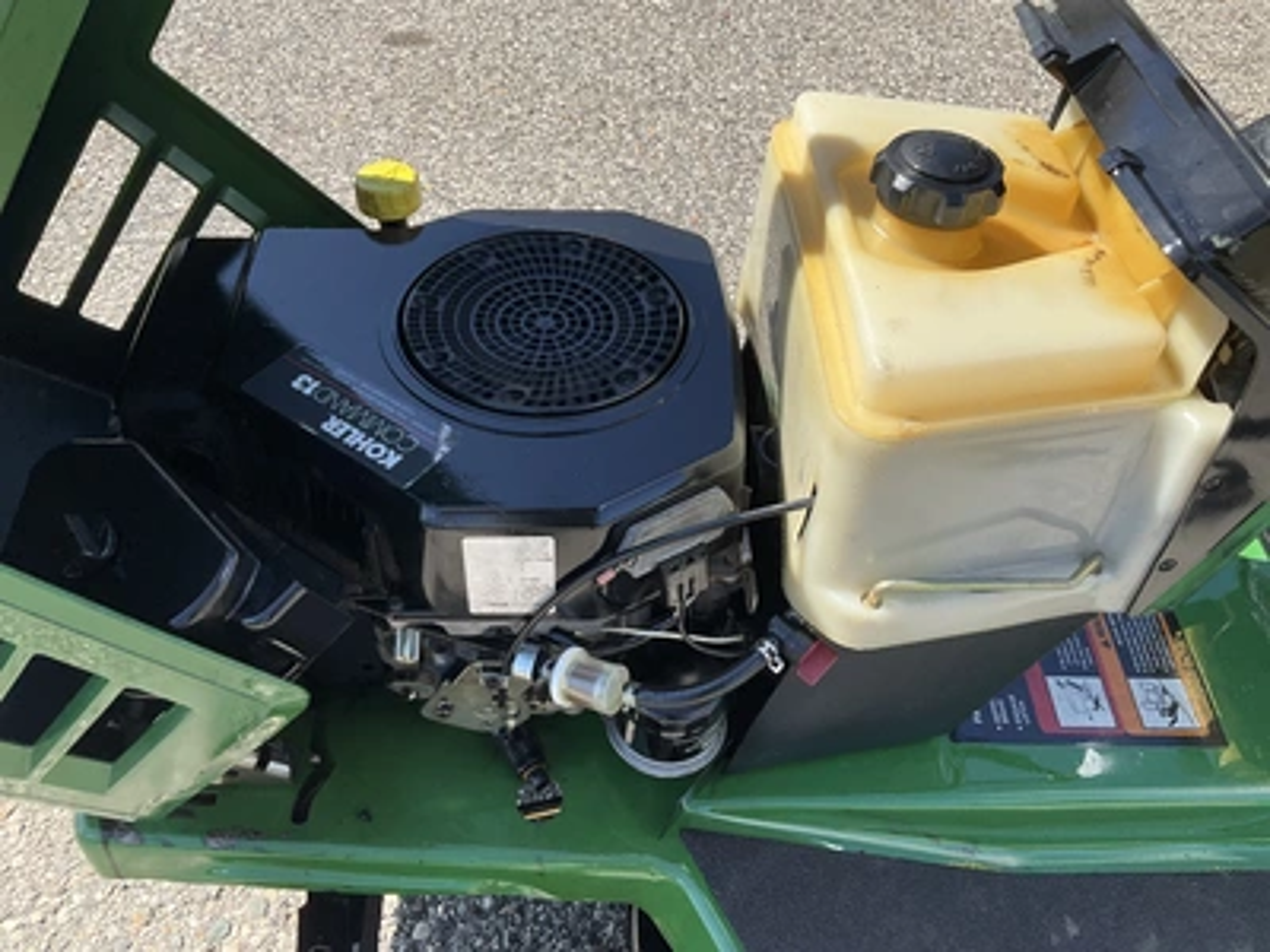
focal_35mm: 29
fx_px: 1064
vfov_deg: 48.2
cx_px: 635
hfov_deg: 61.7
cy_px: 476
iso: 25
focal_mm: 3
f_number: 1.8
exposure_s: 1/912
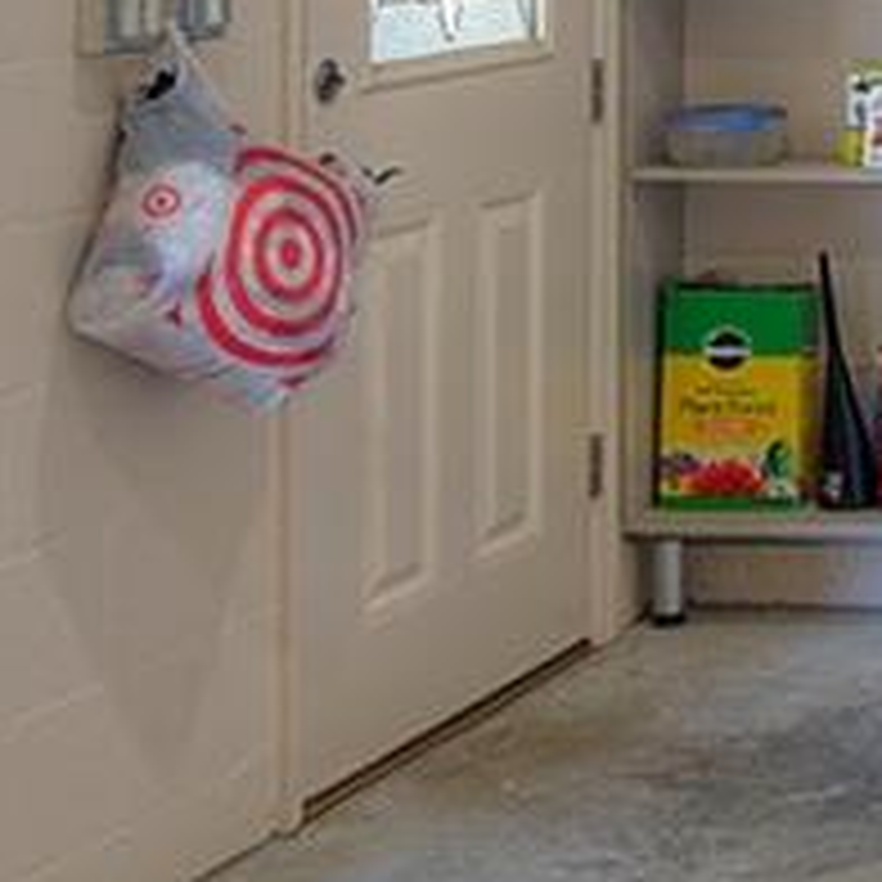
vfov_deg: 15.9
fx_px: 2998
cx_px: 2120
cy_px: -279
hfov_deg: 12.8
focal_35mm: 104
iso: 100
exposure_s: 1/6
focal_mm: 10
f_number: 4.5
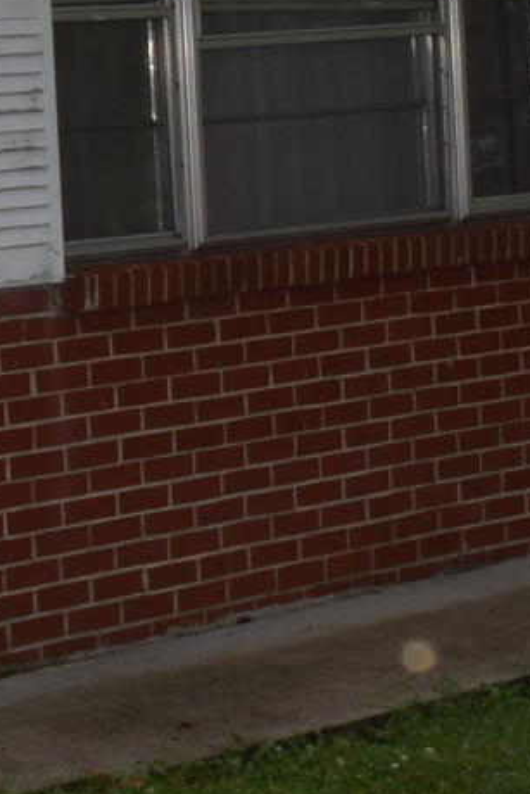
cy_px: -40
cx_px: -516
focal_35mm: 176
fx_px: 3883
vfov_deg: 11.5
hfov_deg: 7.5
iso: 125
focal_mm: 18
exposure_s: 1/125
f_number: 5.6
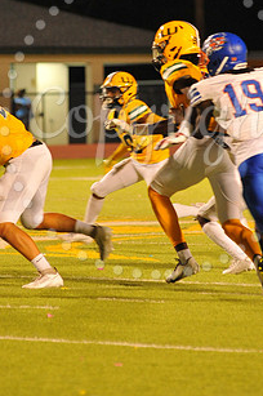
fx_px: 4151
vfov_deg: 5.5
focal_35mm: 378
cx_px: 156
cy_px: 121
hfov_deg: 3.6
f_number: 4
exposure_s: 1/160
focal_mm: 200
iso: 3200
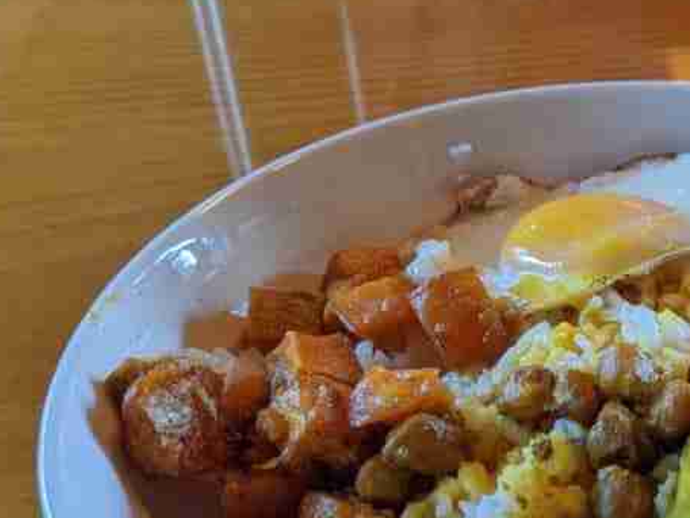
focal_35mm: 61
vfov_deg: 24.0
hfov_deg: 29.3
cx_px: 714
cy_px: 323
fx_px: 1216
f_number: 1.73
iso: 143
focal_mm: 4.38
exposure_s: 1/24
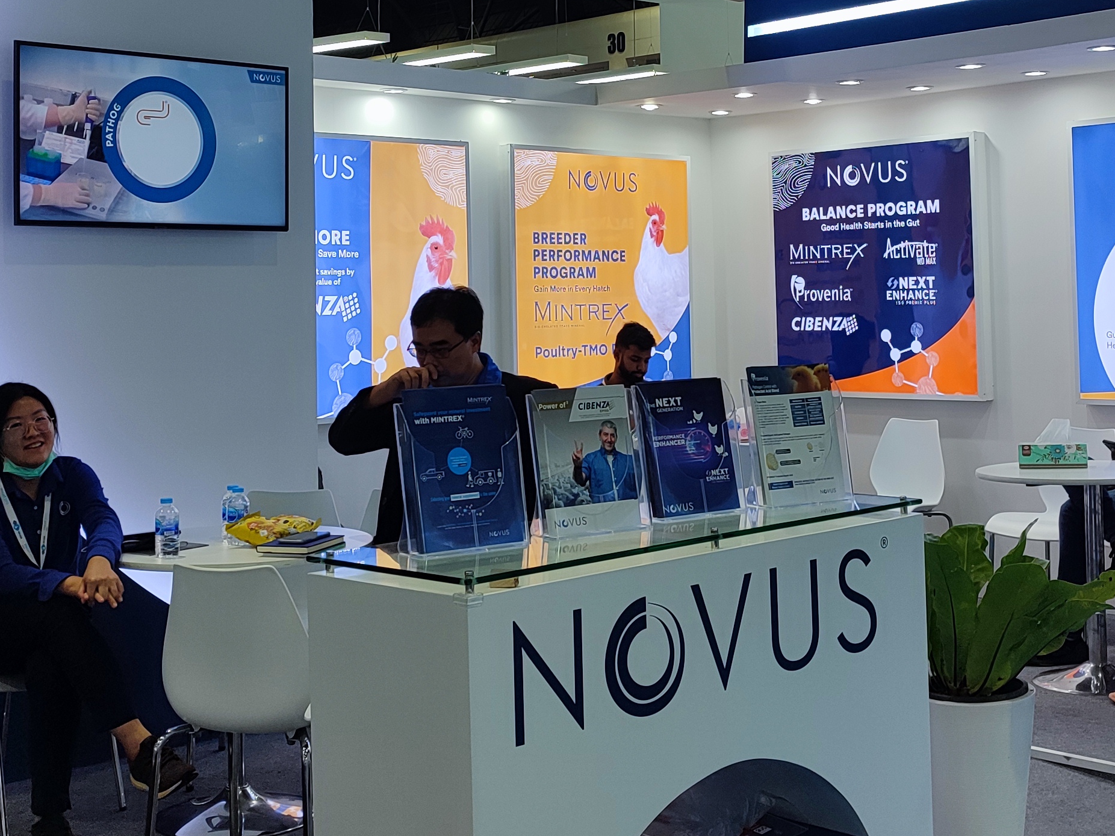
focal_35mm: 54
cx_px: 626
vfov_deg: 26.9
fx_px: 1739
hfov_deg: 35.5
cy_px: 270
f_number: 1.9
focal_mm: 6.04
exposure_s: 1/50
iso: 55
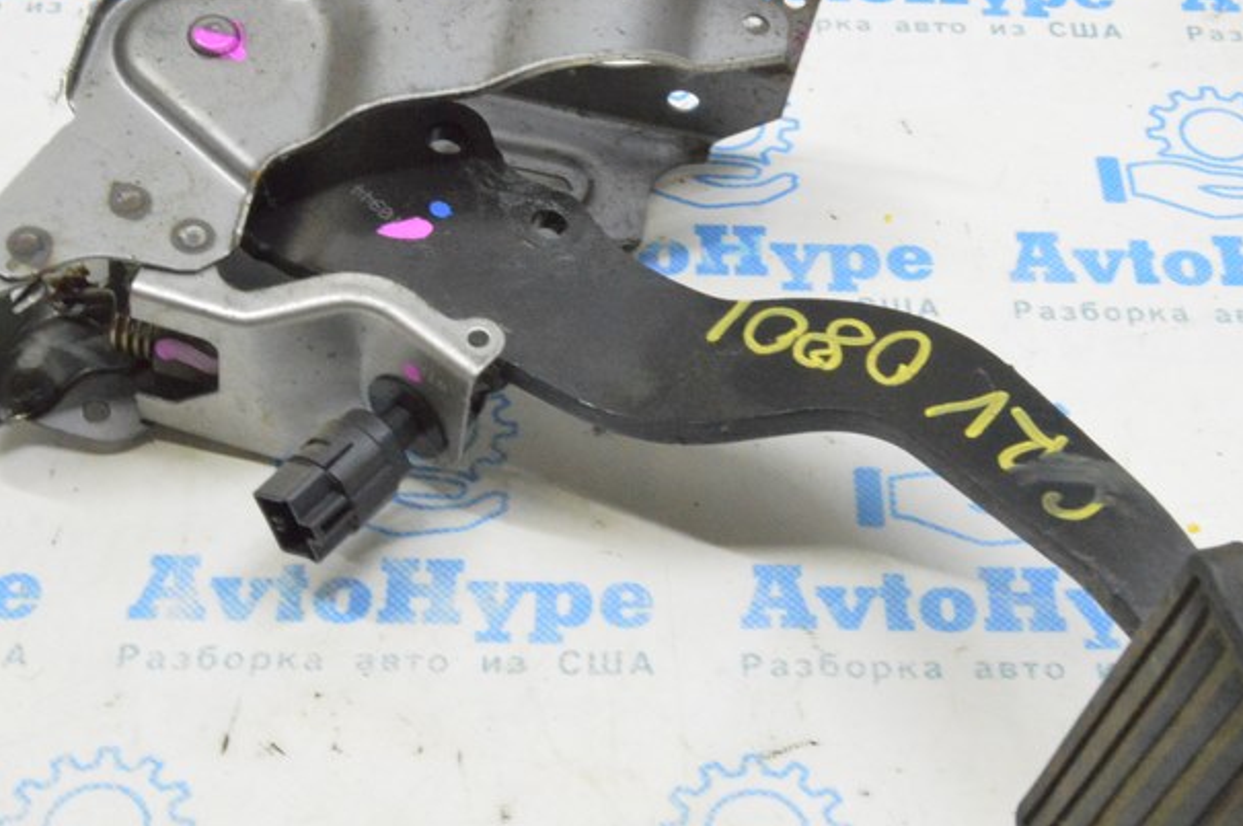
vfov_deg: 20.6
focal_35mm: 66
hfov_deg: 30.5
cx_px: 688
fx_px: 2276
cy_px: 410
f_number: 20
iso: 6400
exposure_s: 1/15
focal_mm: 26
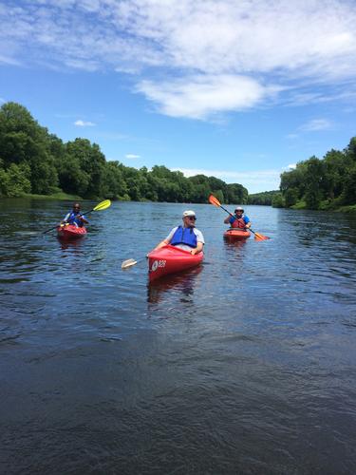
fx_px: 411
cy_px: 238
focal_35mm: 30
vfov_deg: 60.0
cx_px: 178
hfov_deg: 46.8
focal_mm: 4.12
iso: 32
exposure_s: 1/1580
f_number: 2.2
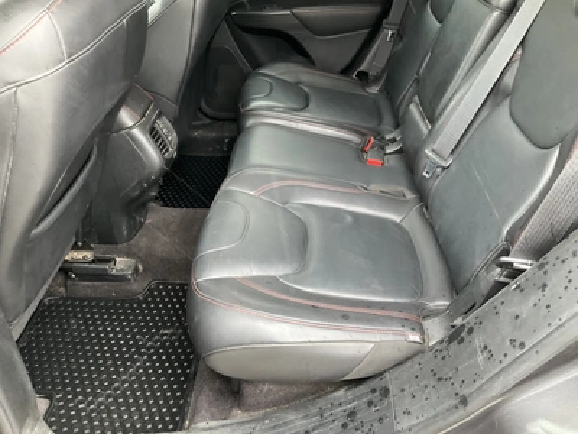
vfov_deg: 48.2
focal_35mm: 29
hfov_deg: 61.7
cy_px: 217
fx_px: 484
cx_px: 289
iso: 320
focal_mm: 3
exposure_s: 1/57
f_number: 1.8
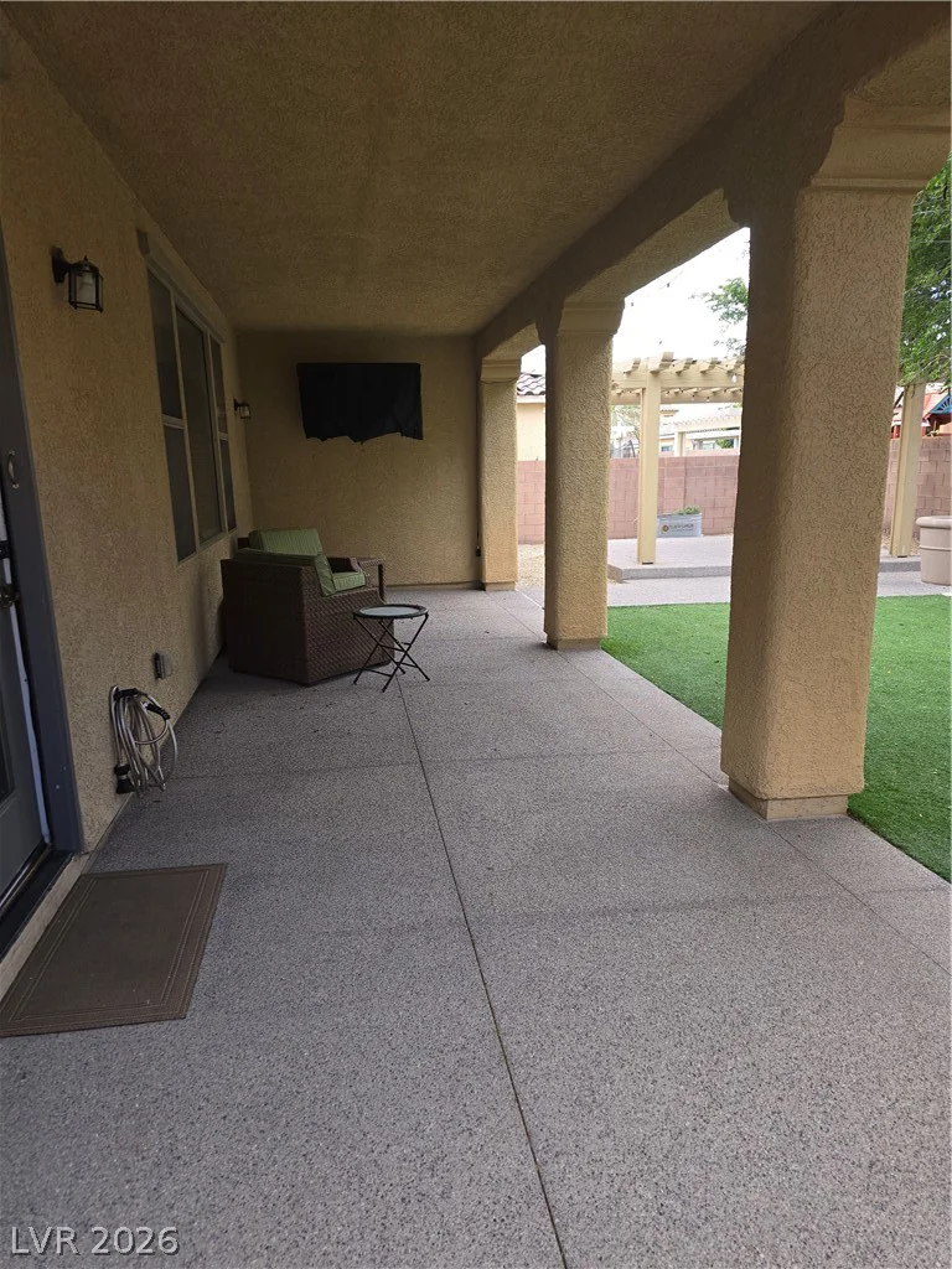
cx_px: 476
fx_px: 843
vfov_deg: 73.9
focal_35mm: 23
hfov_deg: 58.9
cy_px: 634
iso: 20
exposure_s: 1/120
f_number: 1.7
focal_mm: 6.3
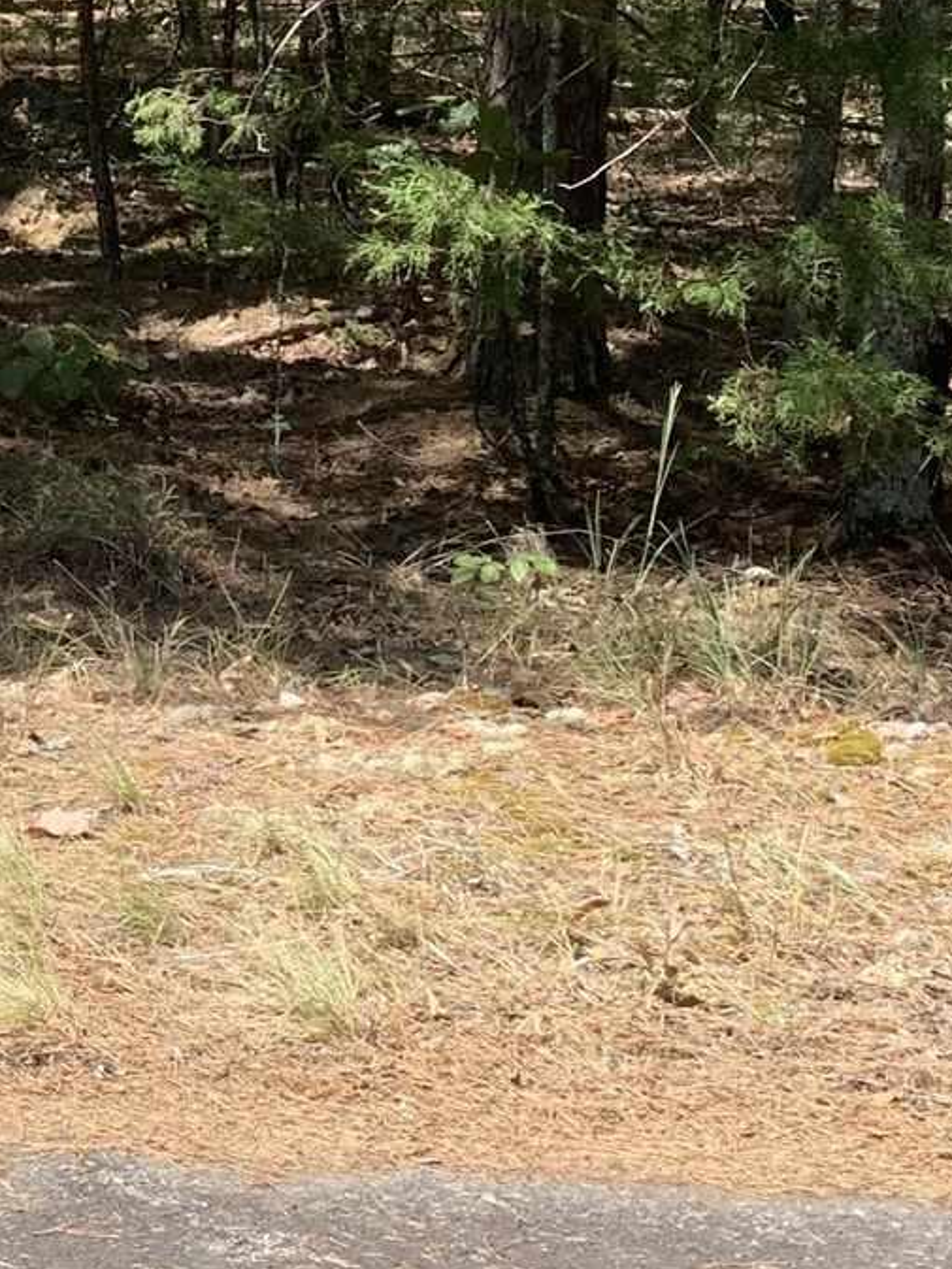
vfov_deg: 20.8
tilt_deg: -4.6
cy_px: -173
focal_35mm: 89
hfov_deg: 14.8
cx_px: -665
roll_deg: -2.8
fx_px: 3263
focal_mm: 4.25
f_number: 1.8
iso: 25
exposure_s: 1/478
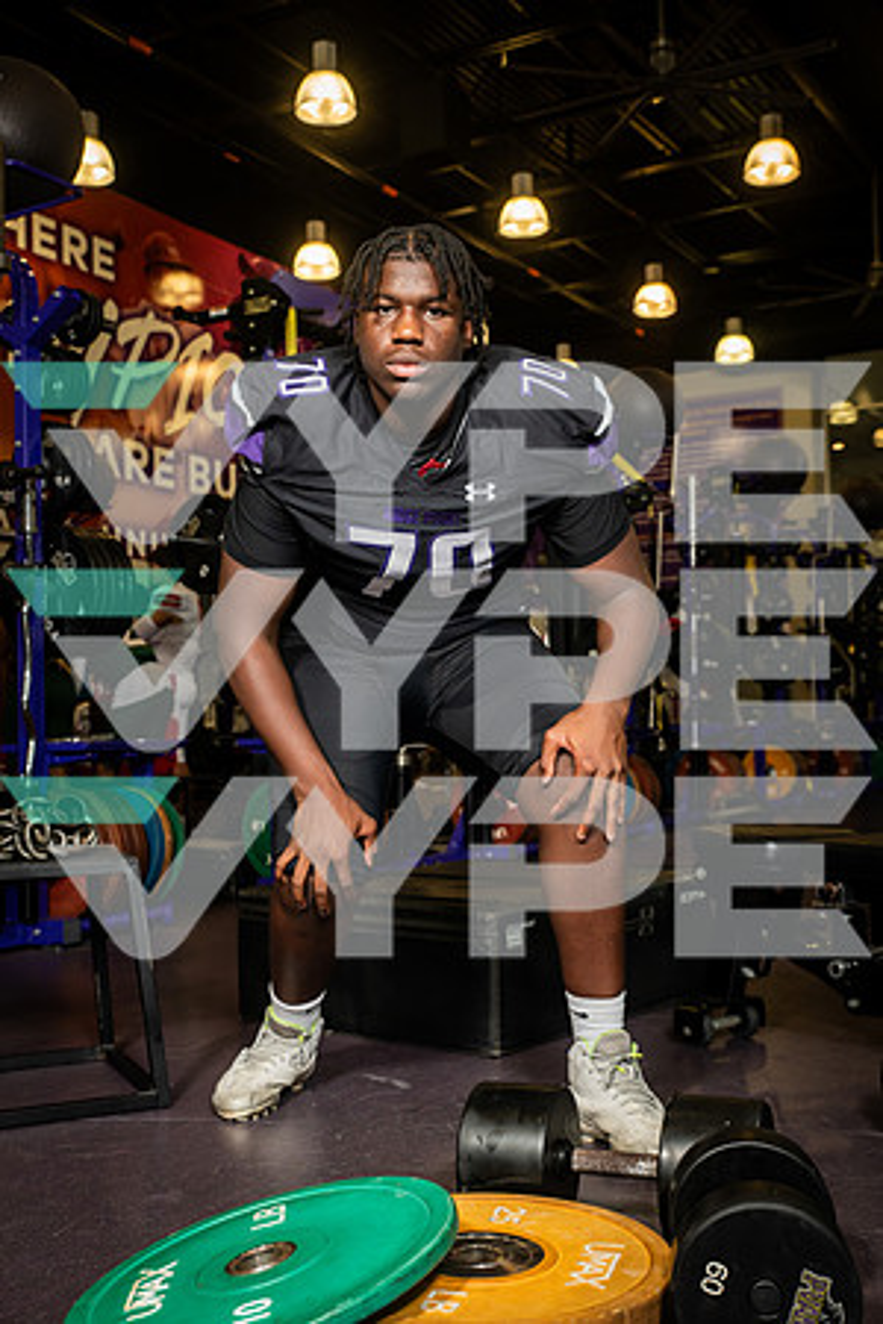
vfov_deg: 48.5
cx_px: 442
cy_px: 662
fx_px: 1472
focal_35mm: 40
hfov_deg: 33.4
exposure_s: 1/250
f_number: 5.6
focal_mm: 40
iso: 500
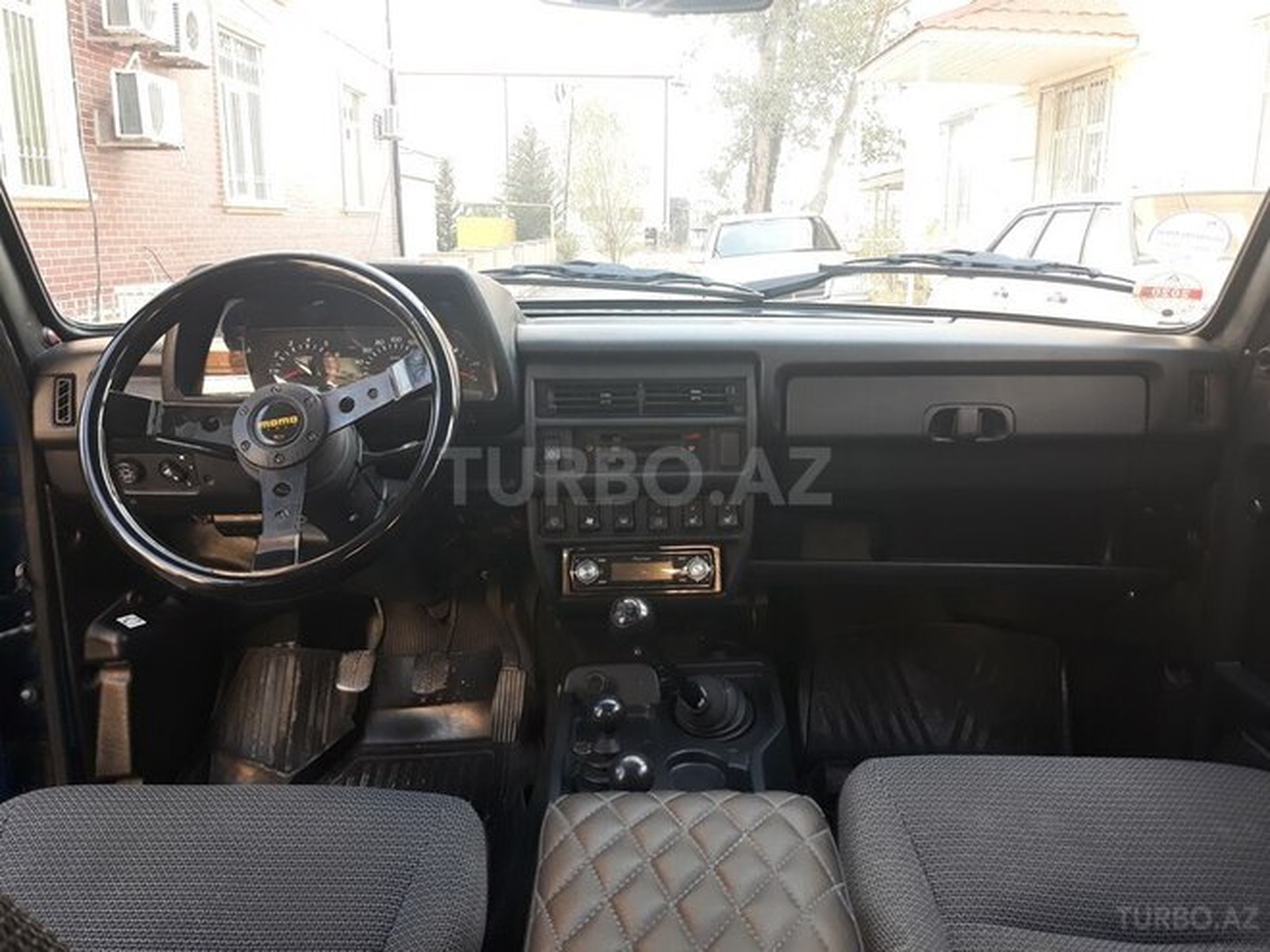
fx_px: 991
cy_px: 476
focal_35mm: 27
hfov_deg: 65.3
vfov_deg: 51.4
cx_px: 635
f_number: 1.7
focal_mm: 3.71
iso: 80
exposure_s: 1/50
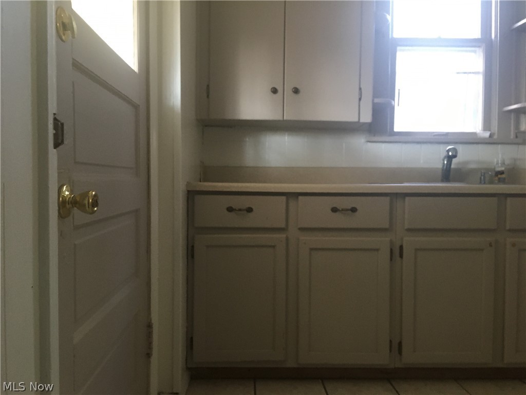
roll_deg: +0.3
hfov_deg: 61.7
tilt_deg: -1.1
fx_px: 441
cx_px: 263
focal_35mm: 29
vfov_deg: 48.2
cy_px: 198
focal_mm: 4.15
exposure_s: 1/30
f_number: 2.2
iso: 125
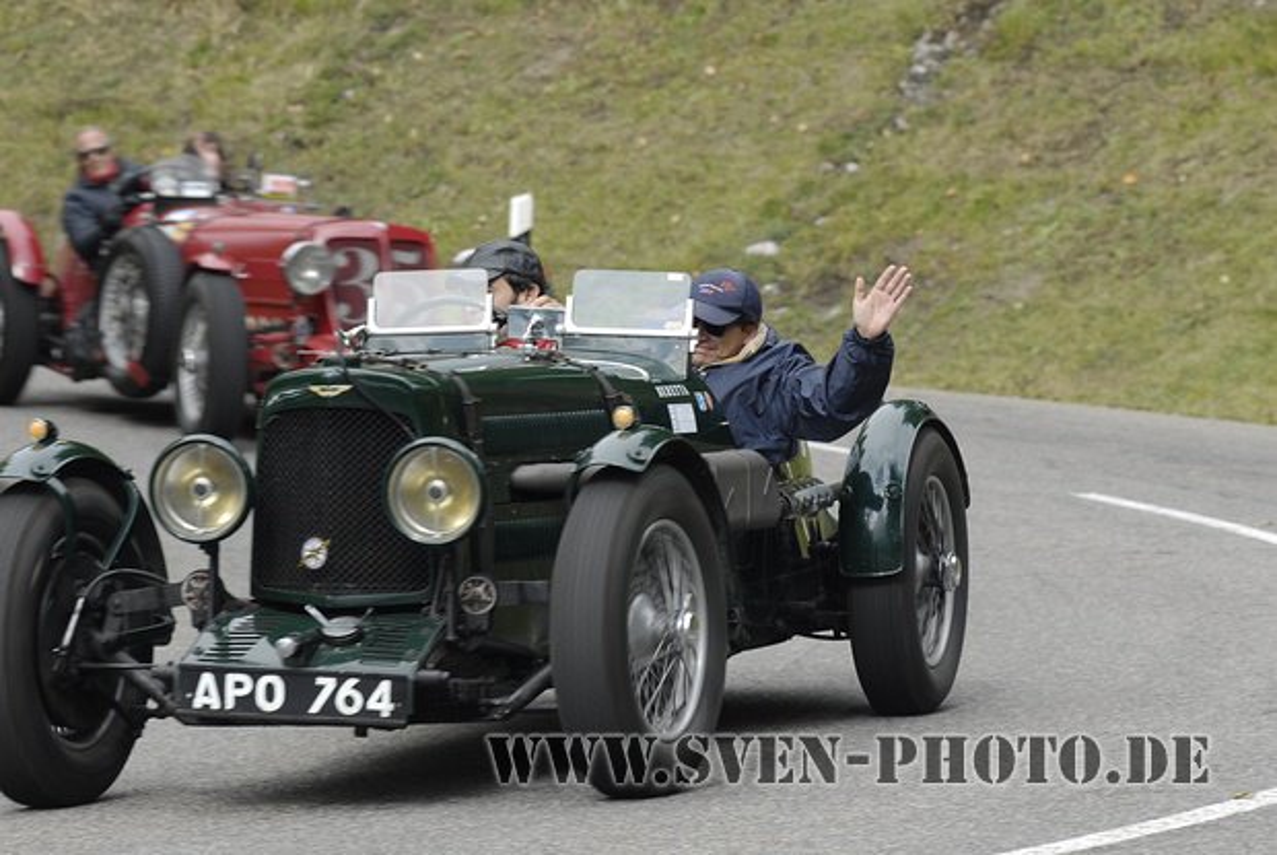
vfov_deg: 6.8
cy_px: 428
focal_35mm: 202
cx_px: 638
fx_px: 7191
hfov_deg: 10.1
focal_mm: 135
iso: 200
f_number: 7.1
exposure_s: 1/200
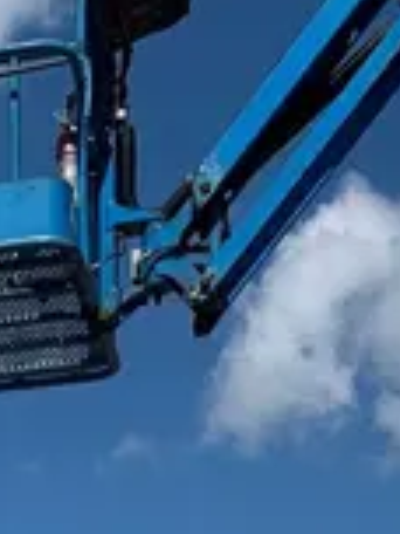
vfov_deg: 12.5
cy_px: 1270
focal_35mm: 125
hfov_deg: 11.5
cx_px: -137
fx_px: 1926
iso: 25
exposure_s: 1/3650
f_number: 1.8
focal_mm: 4.25
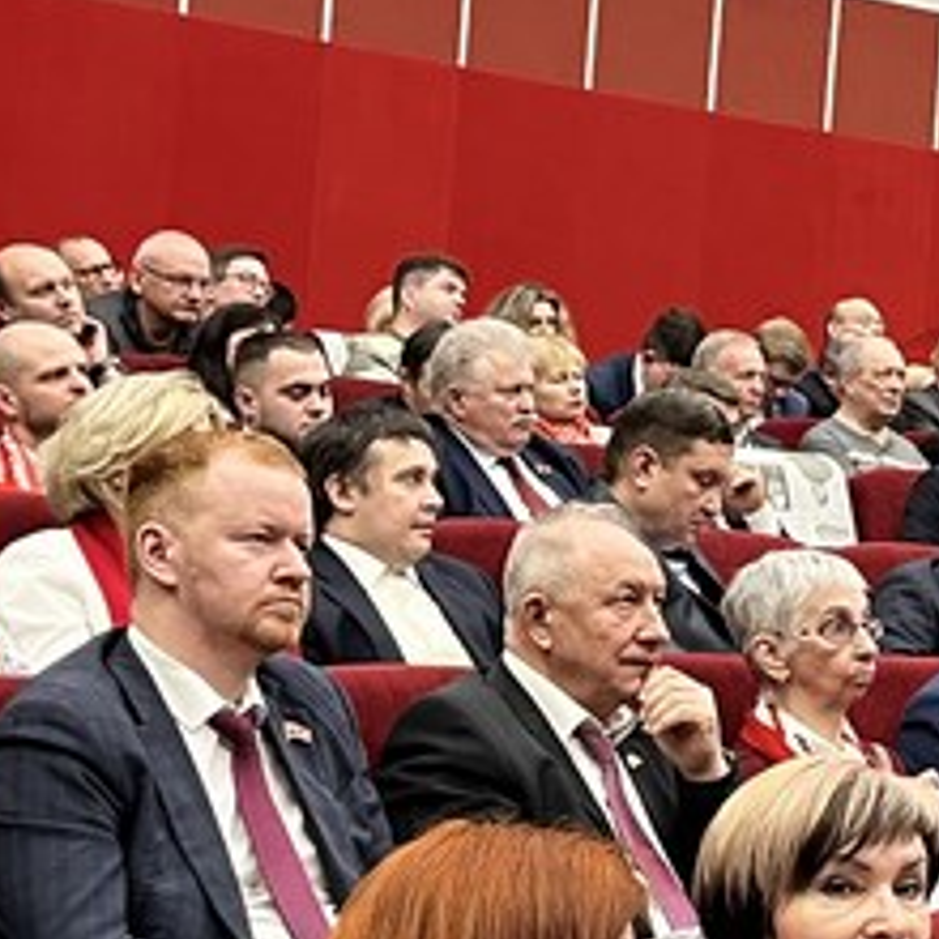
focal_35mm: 107
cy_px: 465
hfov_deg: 15.3
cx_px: 1315
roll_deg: -3.5
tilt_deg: +0.1
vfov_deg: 16.3
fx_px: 3284
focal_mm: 5.1
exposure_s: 1/50
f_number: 1.6
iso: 125
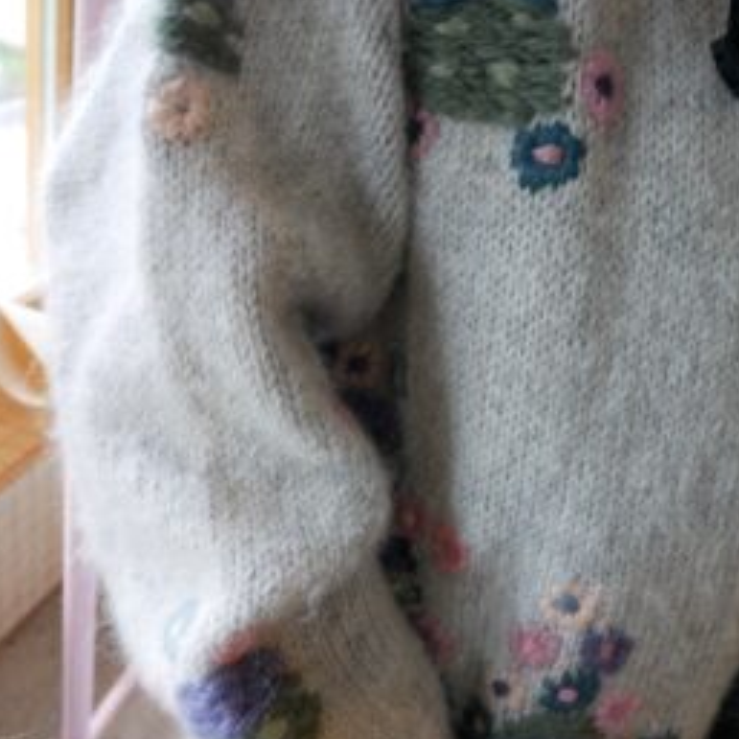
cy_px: 503
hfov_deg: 49.6
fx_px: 797
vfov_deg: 48.7
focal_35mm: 33
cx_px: 411
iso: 250
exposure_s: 1/60
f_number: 3.5
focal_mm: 12
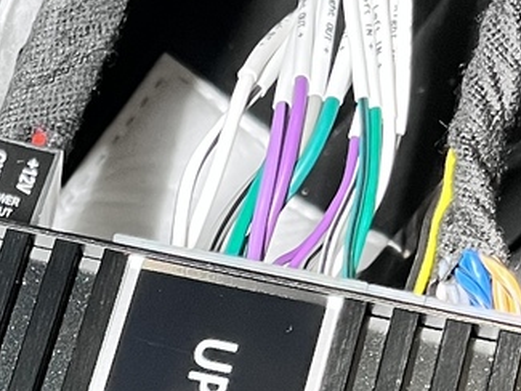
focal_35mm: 128
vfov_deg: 11.0
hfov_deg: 14.8
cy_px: 630
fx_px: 1927
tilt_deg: -64.8
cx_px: -115
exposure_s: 1/50
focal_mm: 5.1
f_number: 1.6
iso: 160
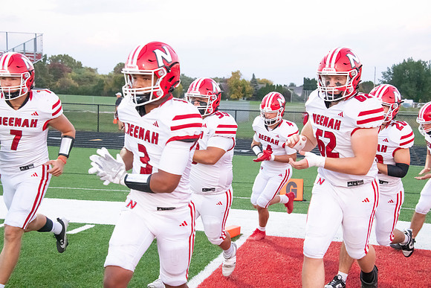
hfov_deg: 32.4
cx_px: 216
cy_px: 144
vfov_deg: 21.9
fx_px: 742
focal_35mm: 62
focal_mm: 62
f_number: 7.1
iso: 10000
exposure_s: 1/640
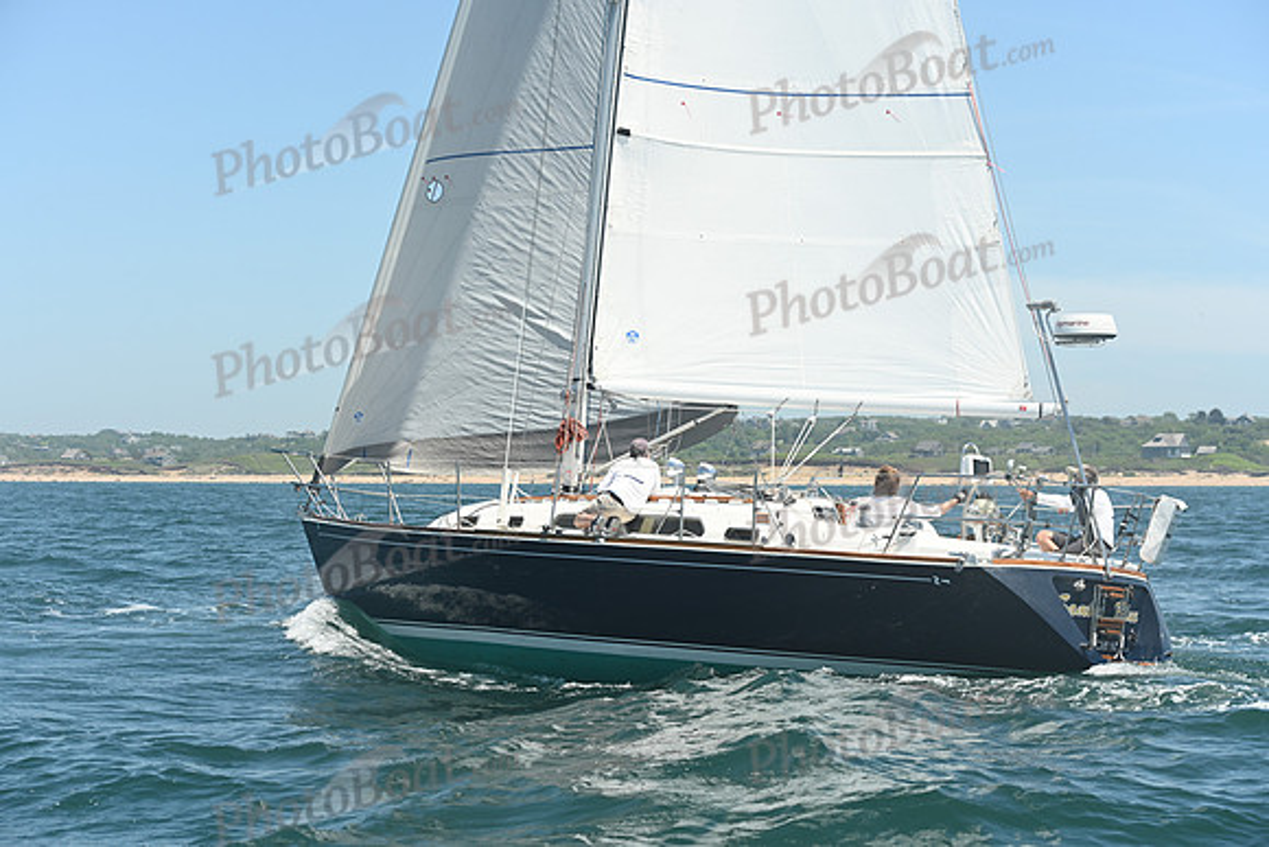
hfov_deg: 28.8
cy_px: 424
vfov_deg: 19.5
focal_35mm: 70
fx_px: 2468
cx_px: 634
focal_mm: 70
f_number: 6.3
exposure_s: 1/1000
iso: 320
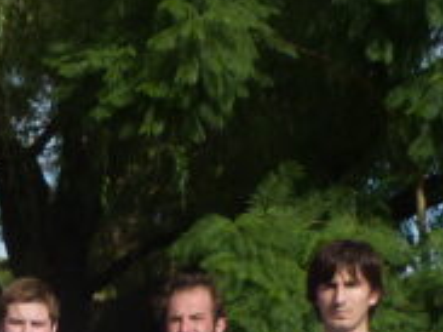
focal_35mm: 105
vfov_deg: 13.1
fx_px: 1343
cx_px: 22
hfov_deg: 18.3
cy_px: 543
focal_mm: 4.5
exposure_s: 1/640
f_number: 3.6
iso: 80
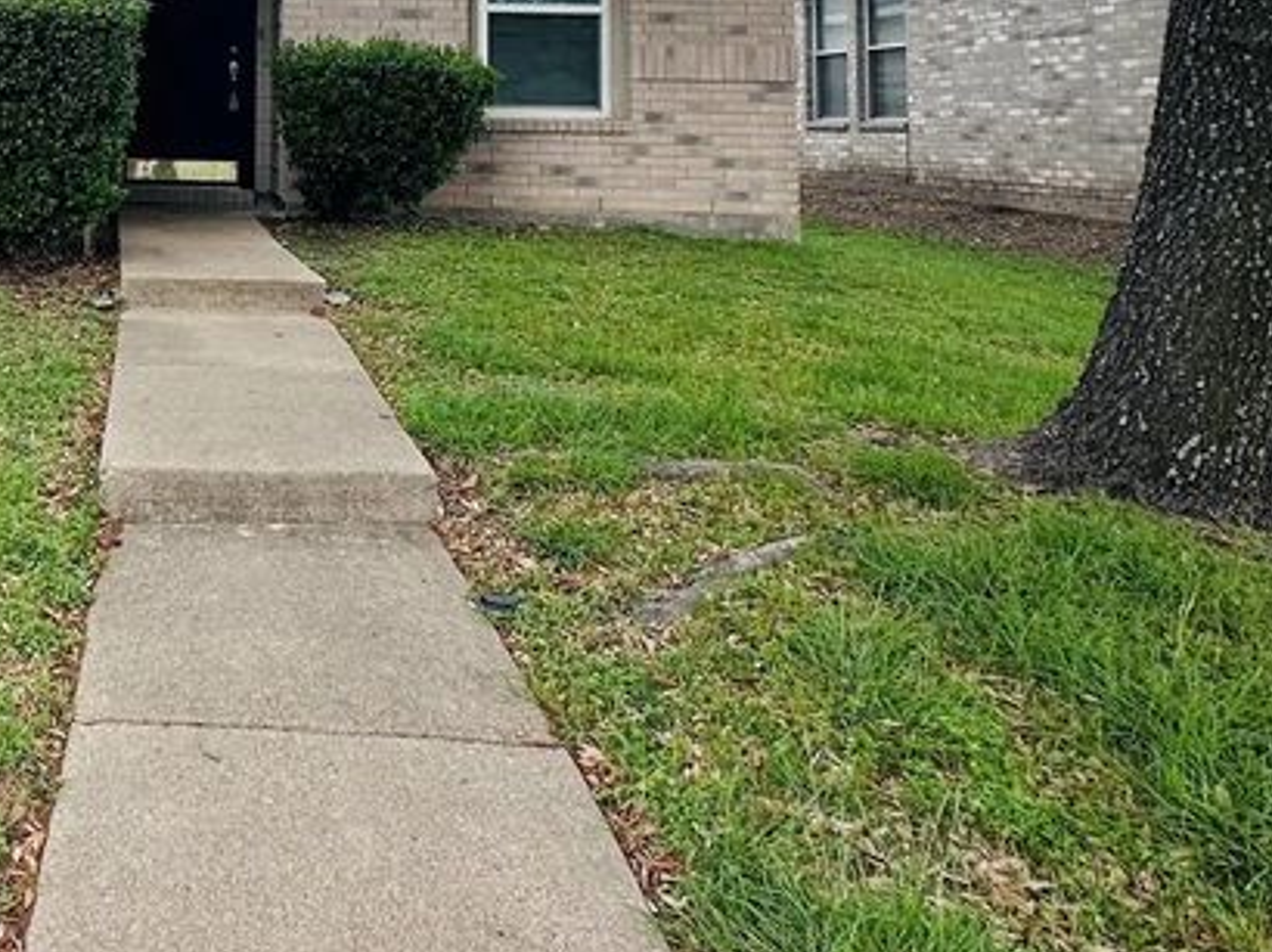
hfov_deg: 46.8
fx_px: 1285
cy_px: 40
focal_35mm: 35
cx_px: 99
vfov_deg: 37.2
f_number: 2.2
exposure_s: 1/502
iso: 40
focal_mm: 2.22
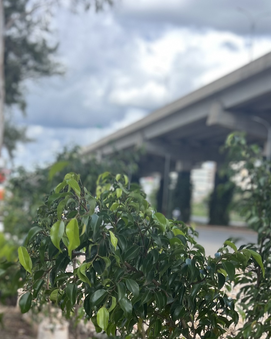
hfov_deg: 23.8
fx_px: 642
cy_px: 339
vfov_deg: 27.8
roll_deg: -2.6
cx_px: 139
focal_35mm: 64
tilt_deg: -11.4
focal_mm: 5.7
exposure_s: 1/924
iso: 50
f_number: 1.5
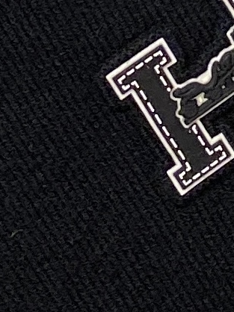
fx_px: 704
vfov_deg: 25.0
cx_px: 210
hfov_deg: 18.6
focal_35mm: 78
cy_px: 114
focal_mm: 4.25
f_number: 1.8
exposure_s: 1/121
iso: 100
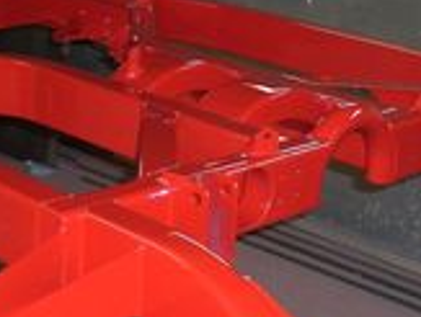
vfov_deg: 15.9
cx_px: 238
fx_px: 1134
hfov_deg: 21.0
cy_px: 126
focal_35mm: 93
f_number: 3.1
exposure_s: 1/60
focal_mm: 6.3
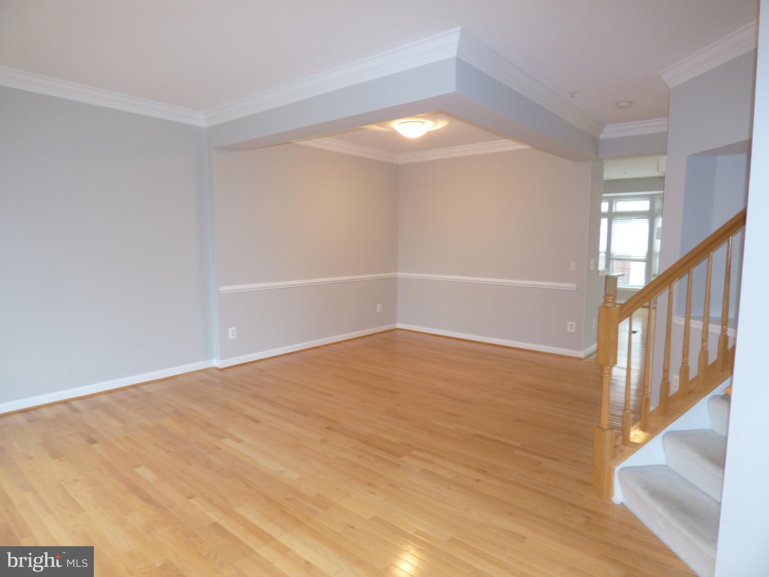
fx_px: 444
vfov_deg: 66.0
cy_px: 288
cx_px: 384
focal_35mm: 20
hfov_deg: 81.7
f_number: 2.8
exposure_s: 1/8
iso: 100
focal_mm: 3.58
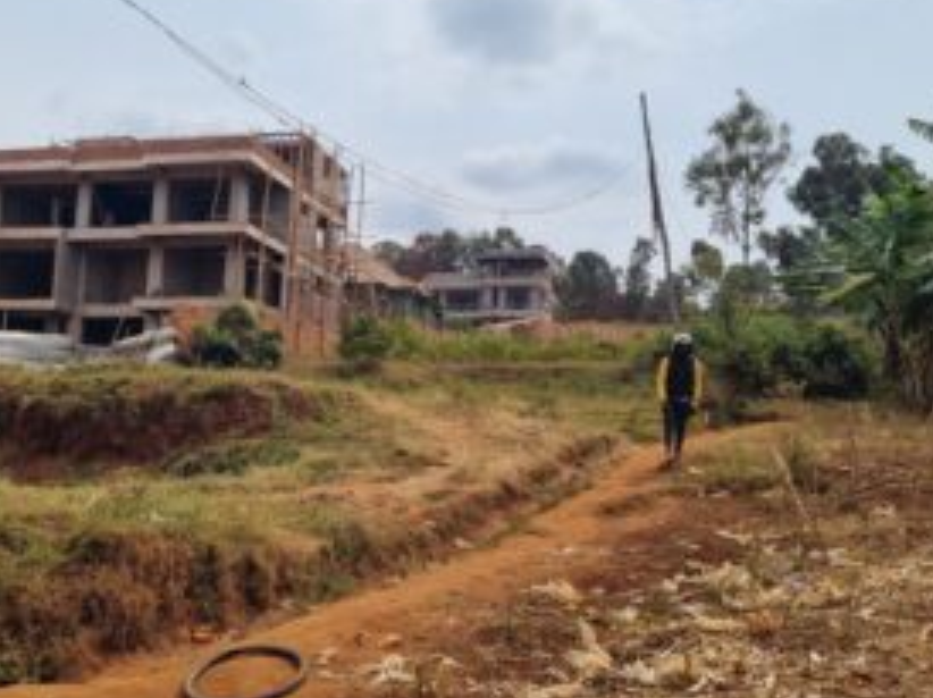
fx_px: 1023
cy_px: 351
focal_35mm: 38
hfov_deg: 48.8
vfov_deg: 37.7
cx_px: 381
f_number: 1.8
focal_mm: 5.4
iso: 50
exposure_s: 1/5344
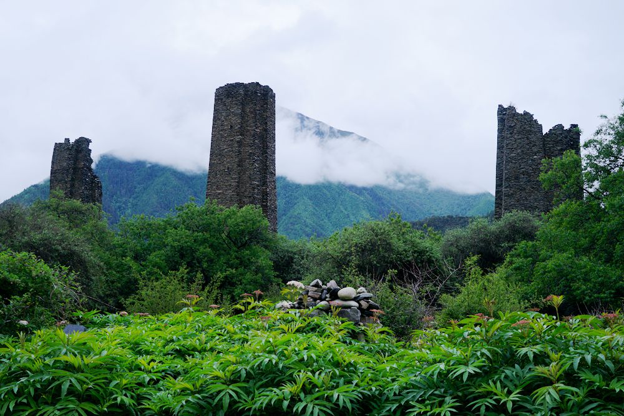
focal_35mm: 41
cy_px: 208
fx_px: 711
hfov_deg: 47.4
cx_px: 312
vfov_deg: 32.6
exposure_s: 1/250
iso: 125
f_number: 10
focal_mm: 41
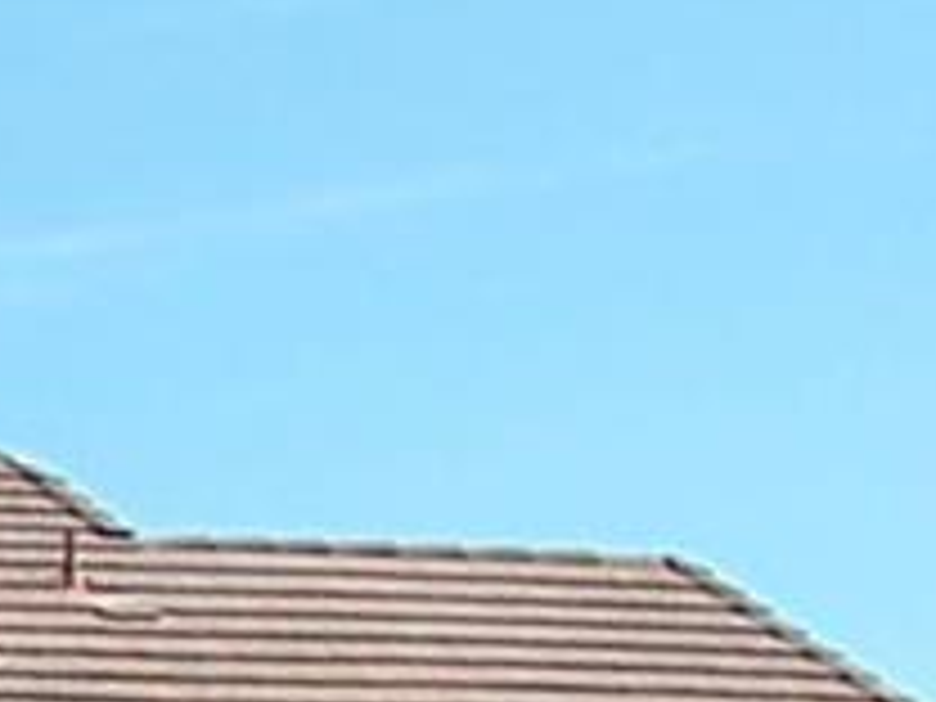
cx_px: -1665
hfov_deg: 7.2
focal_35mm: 252
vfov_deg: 5.4
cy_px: 2475
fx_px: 6814
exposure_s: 1/500
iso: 80
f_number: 4
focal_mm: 6
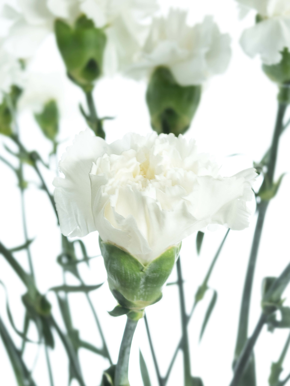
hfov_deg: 31.5
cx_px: 145
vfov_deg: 41.2
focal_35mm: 46
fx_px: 514
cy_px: 193
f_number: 3.5
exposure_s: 1/40
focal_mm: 9.9
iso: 100
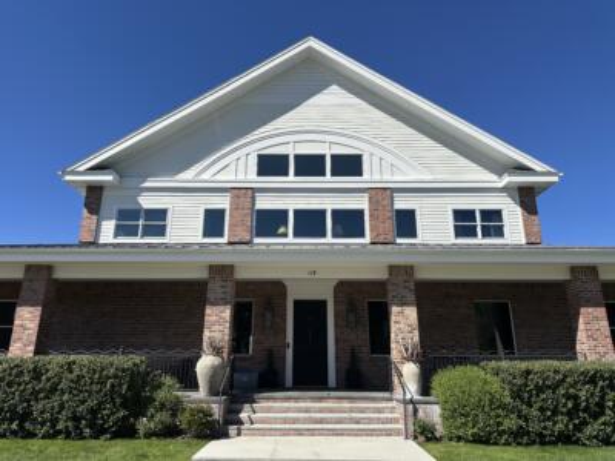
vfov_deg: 56.8
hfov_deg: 71.6
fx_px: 426
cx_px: 308
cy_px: 230
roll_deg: +0.3
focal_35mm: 24
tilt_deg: +18.1
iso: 80
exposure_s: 1/6211
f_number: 1.78
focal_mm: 6.86
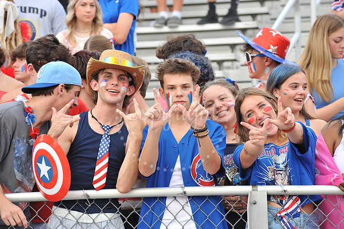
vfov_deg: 6.9
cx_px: 172
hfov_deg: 10.3
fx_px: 1910
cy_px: 114
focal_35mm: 200
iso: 500
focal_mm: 200
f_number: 7.1
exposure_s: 1/80
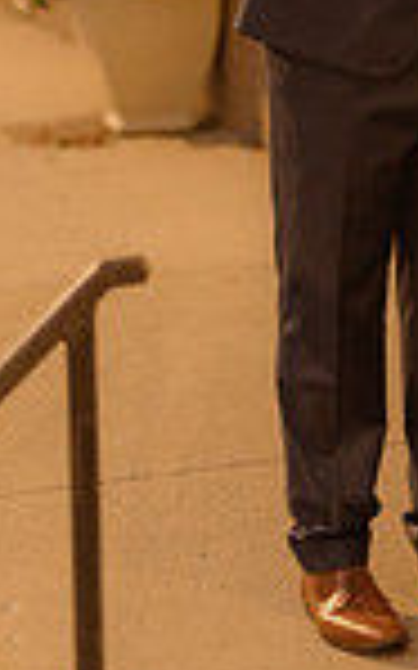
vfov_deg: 13.2
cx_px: 512
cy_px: -162
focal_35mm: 154
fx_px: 2810
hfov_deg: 8.4
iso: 1000
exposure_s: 1/125
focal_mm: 50
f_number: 1.4
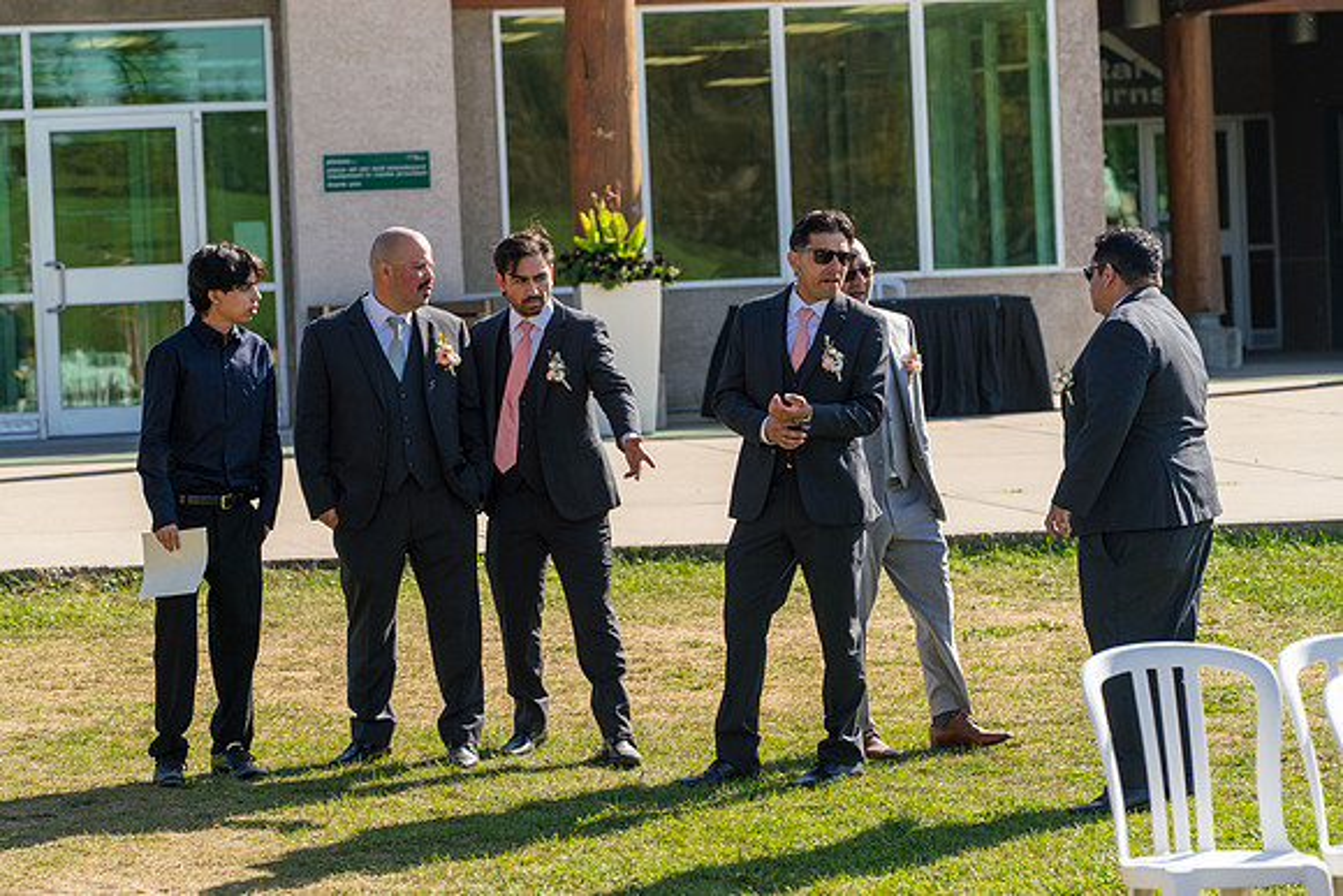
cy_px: 452
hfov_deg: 16.2
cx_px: 573
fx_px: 4720
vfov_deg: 10.8
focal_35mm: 126
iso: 250
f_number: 4
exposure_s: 1/1000
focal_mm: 100
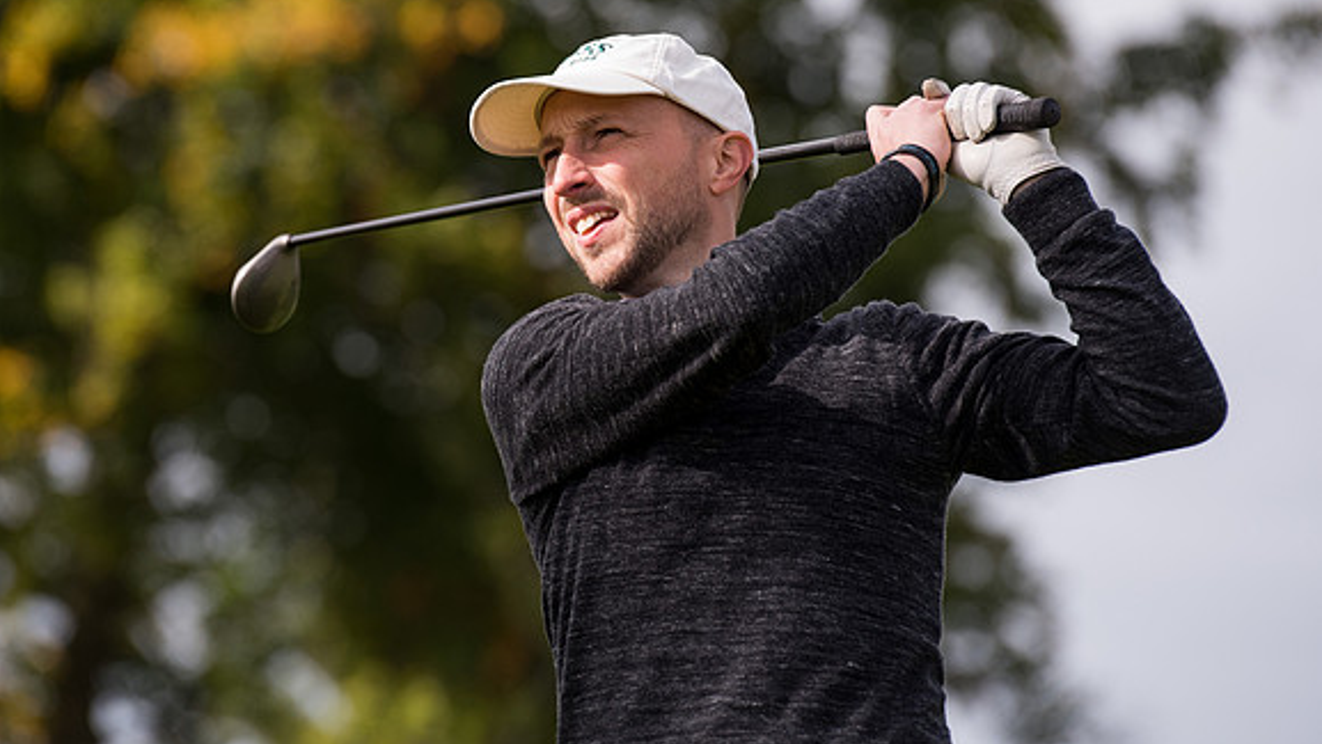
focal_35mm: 261
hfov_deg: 8.3
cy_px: 266
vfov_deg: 4.7
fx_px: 9152
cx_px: 553
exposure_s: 1/2000
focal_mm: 200
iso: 400
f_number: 4
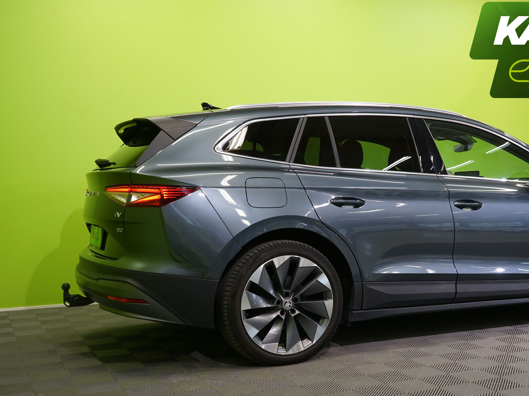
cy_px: 226
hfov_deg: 42.3
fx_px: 672
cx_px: 360
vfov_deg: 32.8
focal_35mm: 44
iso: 500
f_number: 6.3
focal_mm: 32
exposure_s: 1/25
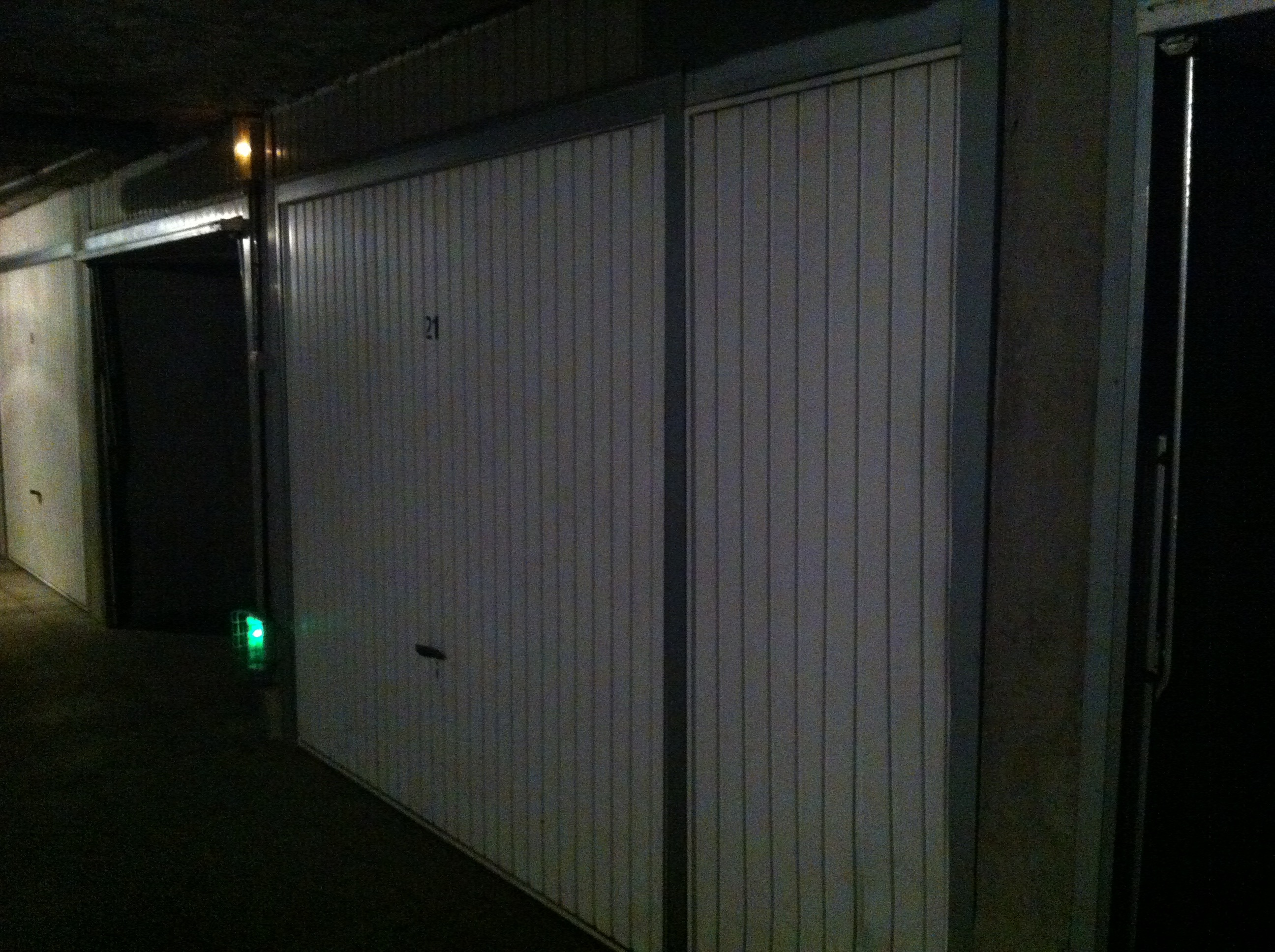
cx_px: 638
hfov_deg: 52.7
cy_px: 476
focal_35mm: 35
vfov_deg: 40.6
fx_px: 1287
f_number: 2.8
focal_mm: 3.85
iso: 1000
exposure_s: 1/15
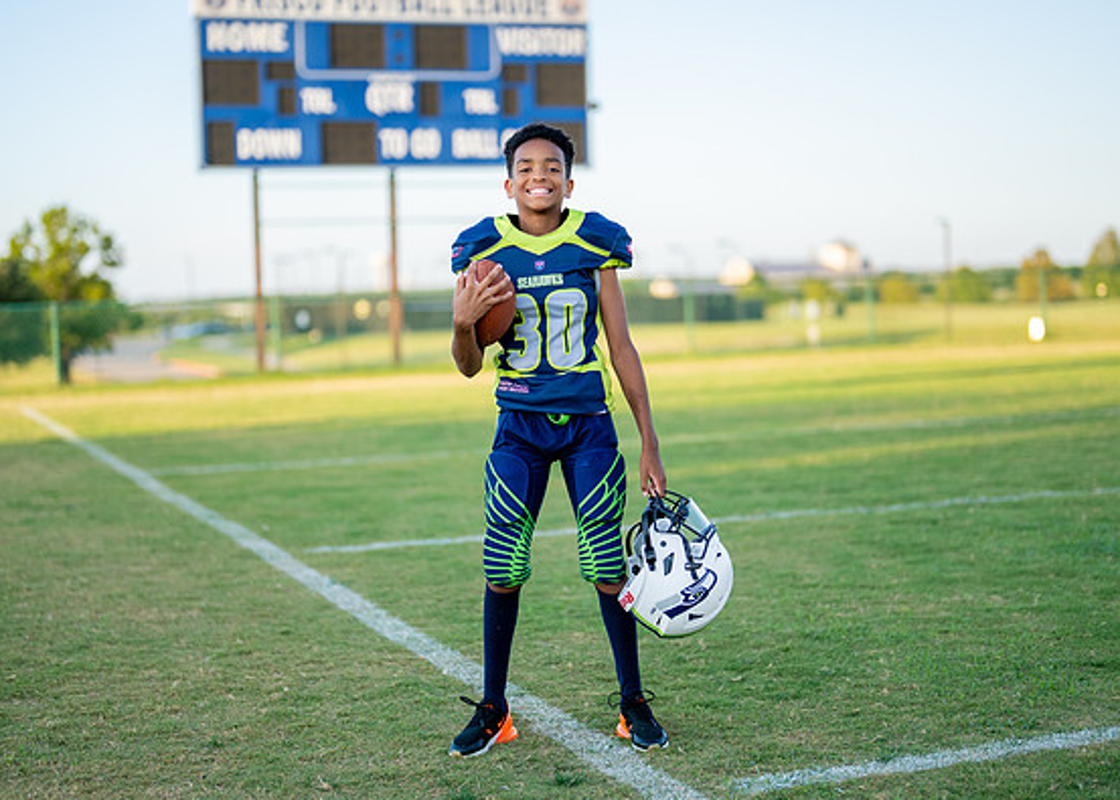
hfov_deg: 30.3
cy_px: 378
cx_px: 546
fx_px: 2068
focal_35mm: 65
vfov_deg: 21.9
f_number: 1.2
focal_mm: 50
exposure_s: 1/2500
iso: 160
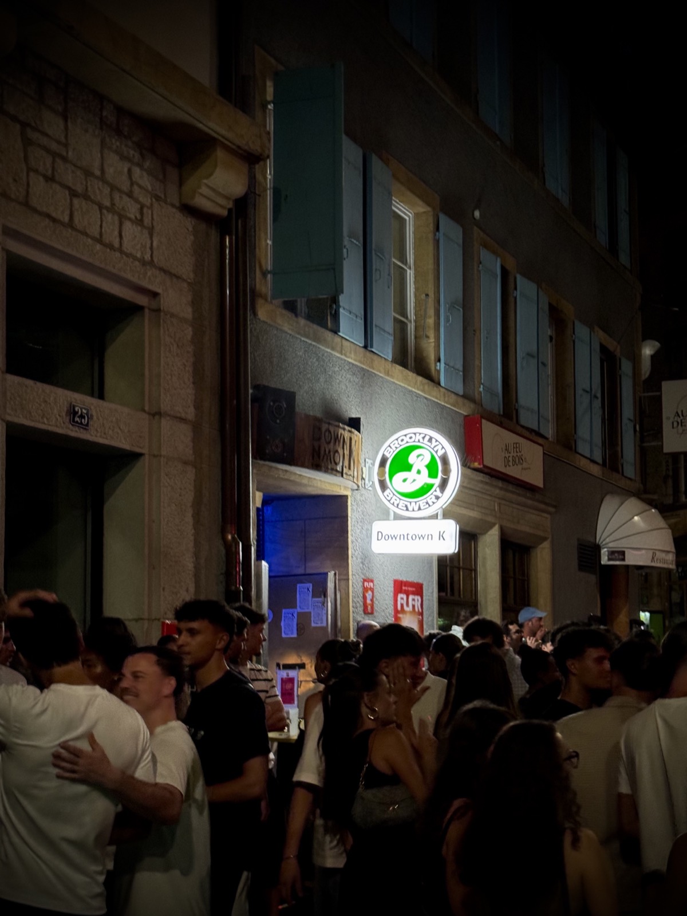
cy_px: 458
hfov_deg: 30.3
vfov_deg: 39.6
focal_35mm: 48
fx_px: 1270
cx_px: 344
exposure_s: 1/25
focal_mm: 6.76
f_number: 1.78
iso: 500
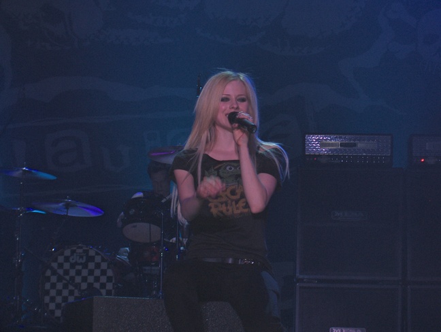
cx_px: 220
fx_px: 1493
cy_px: 166
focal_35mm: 117
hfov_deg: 16.8
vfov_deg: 12.7
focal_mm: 24
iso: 100
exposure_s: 1/125
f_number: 4.9
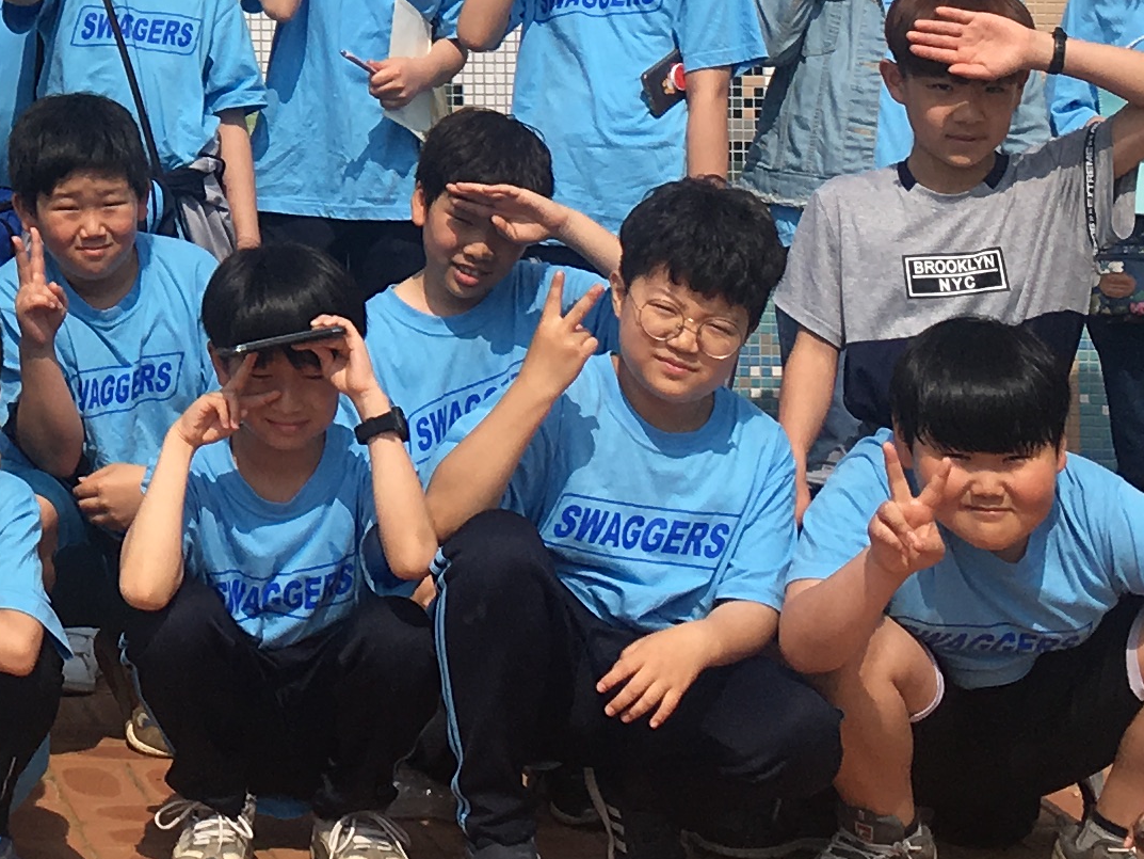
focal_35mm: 109
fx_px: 3603
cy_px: -320
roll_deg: +0.2
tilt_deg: +4.5
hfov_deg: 17.2
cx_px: -221
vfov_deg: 13.0
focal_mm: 4.15
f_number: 2.2
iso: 25
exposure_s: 1/2564
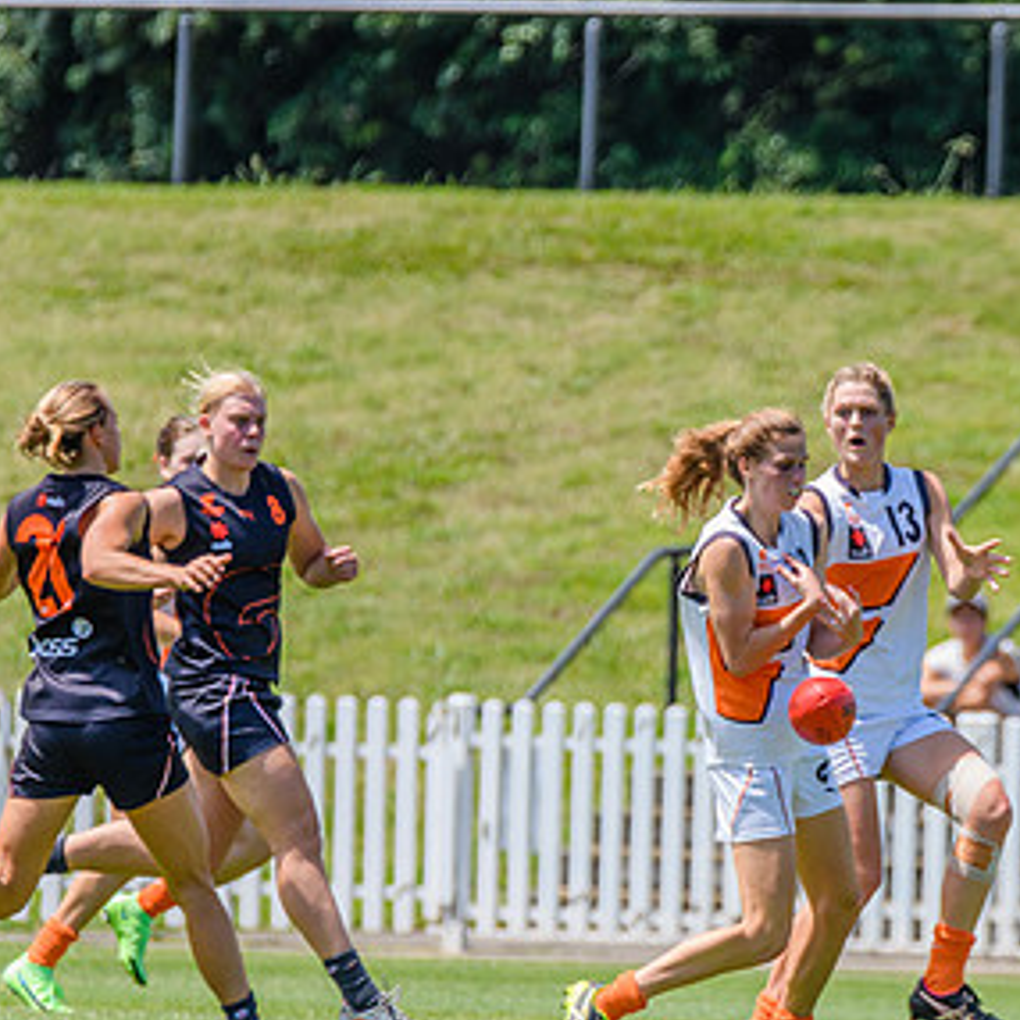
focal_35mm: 1014
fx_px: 33804
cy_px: 566
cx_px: 767
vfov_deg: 1.7
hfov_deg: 1.7
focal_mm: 550
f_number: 9
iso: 800
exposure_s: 1/1600
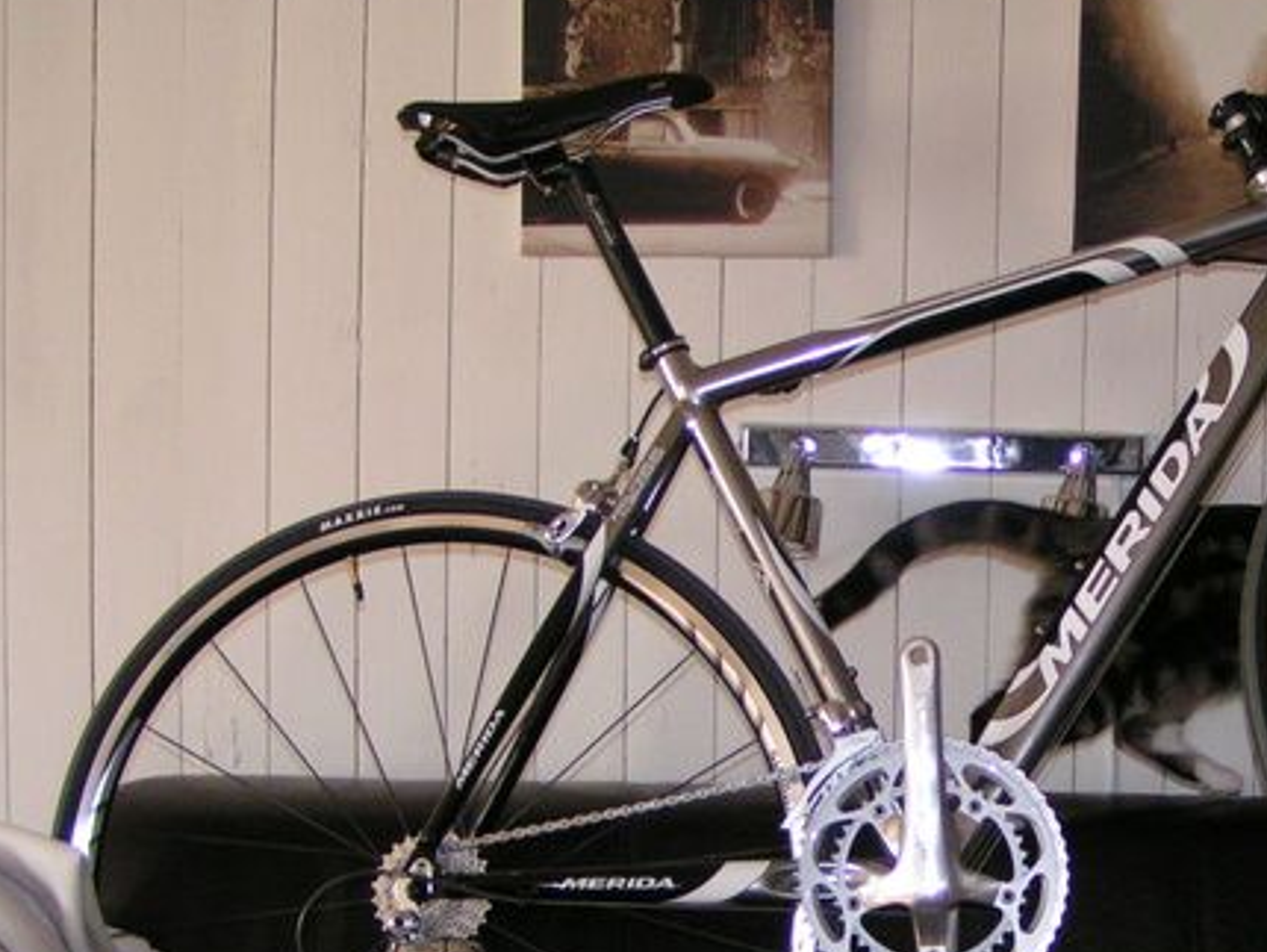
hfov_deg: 29.6
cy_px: 616
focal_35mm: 64
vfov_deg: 22.9
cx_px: 992
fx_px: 2344
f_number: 2.8
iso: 200
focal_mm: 5.8
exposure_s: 1/40
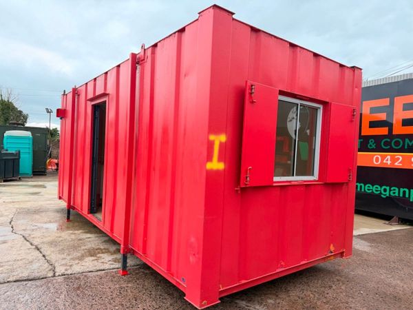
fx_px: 286
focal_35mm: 24
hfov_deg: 71.6
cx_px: 206
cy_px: 155
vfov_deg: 56.8
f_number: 1.78
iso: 100
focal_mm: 6.76
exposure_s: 1/580
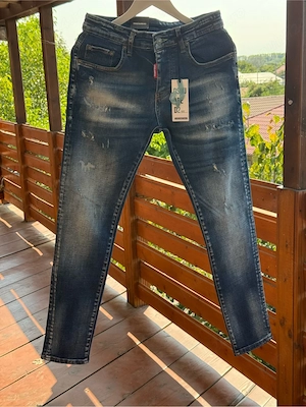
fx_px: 566
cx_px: 153
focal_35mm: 48
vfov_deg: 39.7
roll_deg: +1.8
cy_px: 204
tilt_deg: -12.3
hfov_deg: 30.3
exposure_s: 1/657
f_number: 1.78
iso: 100
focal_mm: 6.76
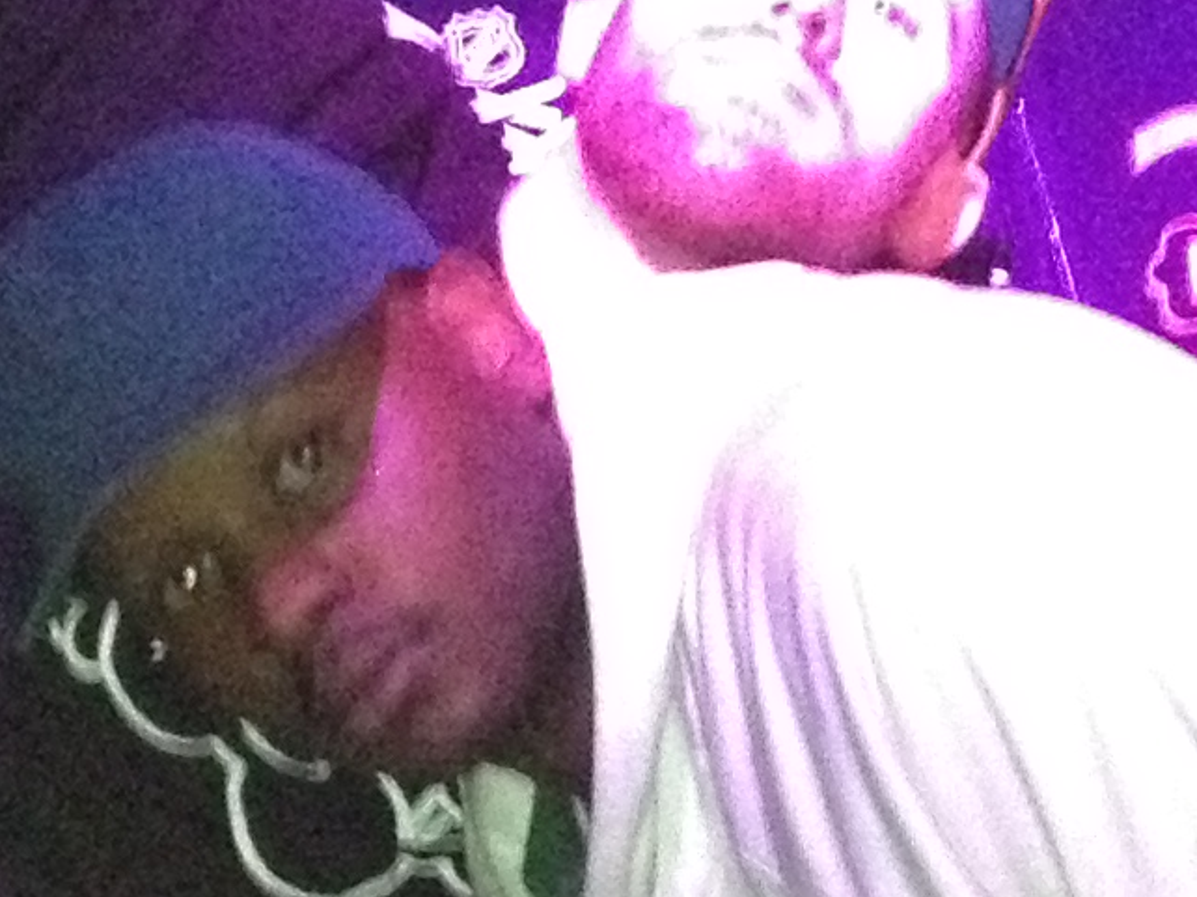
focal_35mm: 178
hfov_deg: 11.0
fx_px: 6153
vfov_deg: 8.3
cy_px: 455
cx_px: 1190
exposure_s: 1/16
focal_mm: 4.28
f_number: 2.4
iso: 800
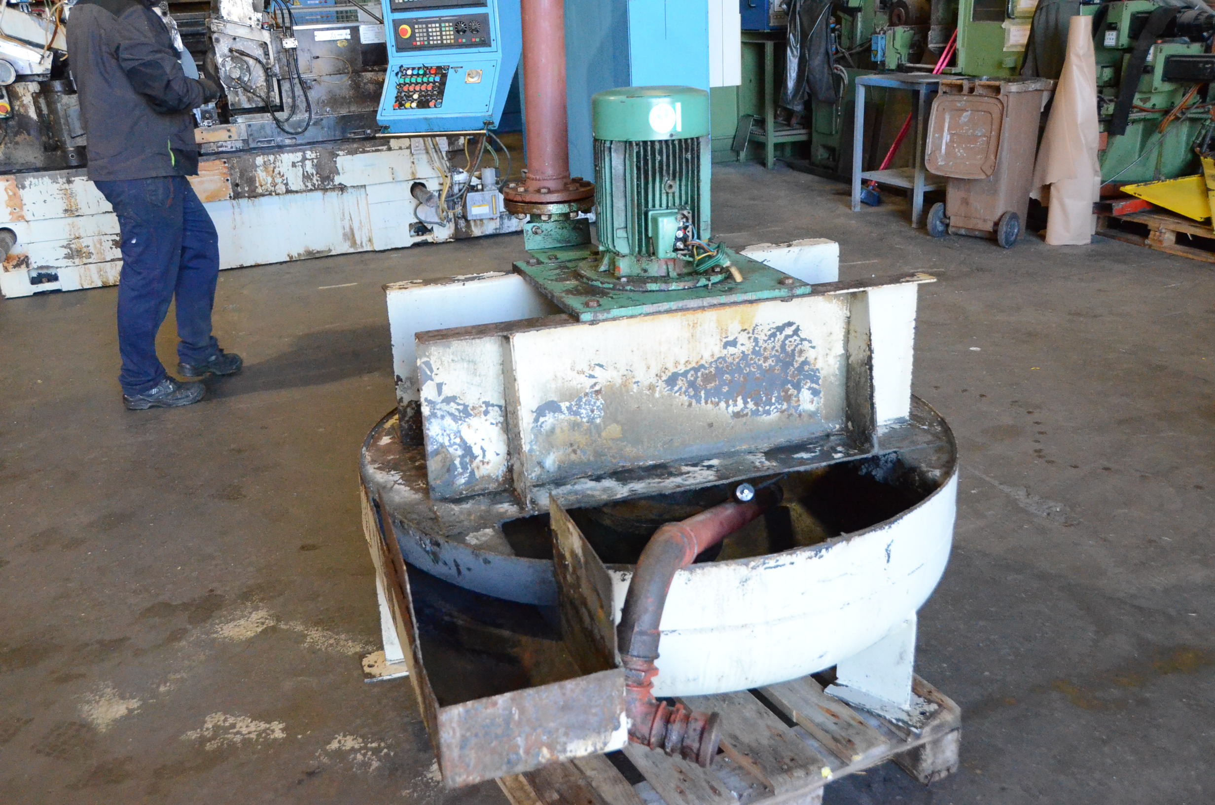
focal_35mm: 33
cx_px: 608
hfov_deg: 57.3
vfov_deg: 39.8
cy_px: 402
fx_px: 1111
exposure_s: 1/500
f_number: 3.8
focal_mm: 22
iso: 6400
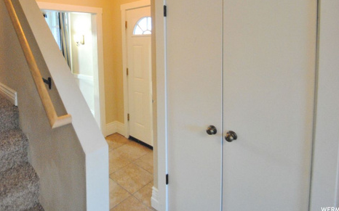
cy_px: 57
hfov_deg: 79.8
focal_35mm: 21
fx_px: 194
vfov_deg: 55.0
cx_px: 115
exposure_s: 1/30
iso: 1400
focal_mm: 10
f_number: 3.5
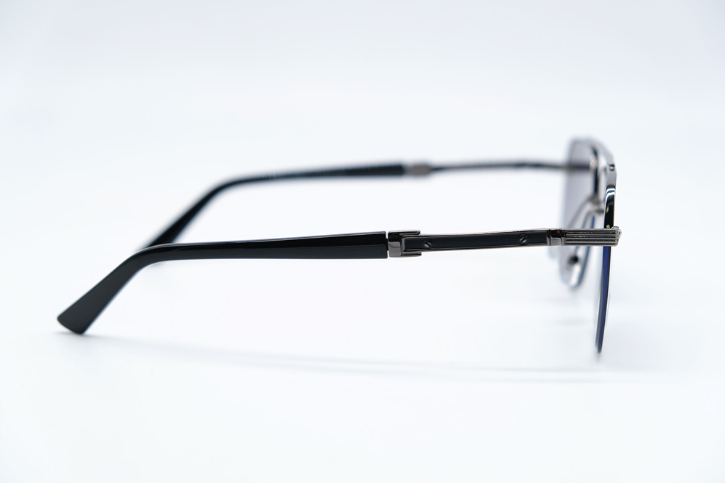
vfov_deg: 20.9
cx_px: 365
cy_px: 239
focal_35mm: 65
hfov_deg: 31.0
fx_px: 1309
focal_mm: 42.5
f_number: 4
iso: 160
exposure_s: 1/170
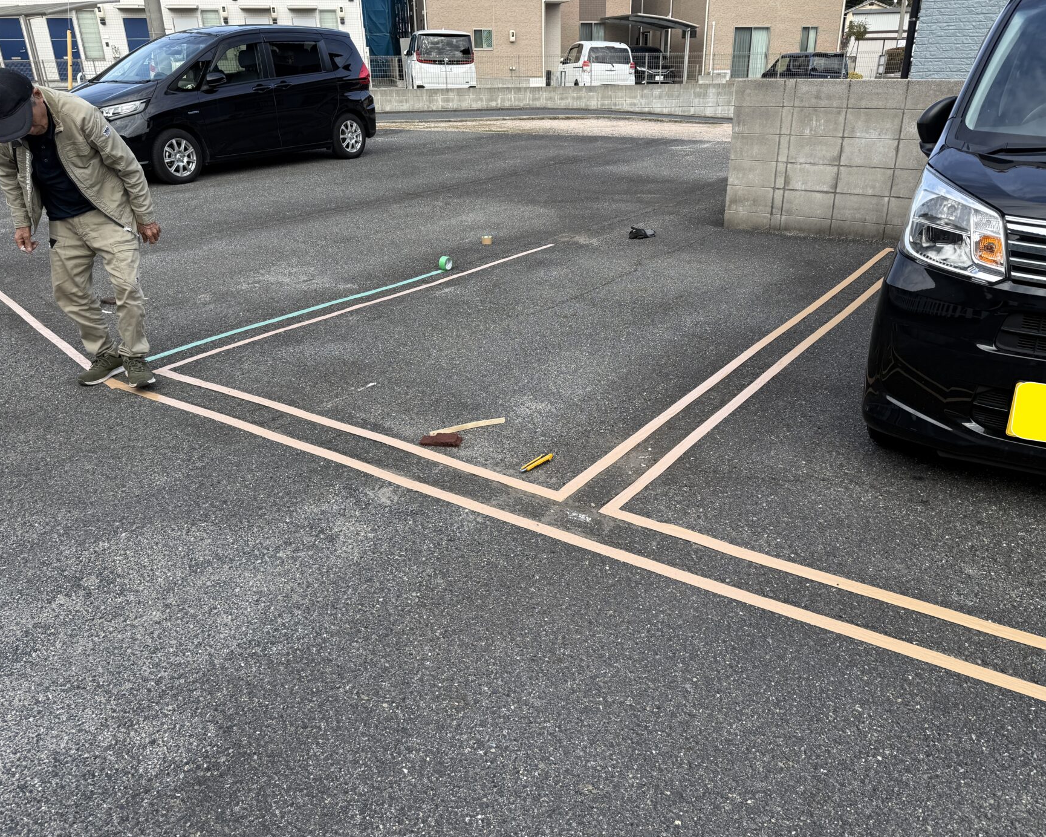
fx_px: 805
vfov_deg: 54.9
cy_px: 432
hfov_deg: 66.0
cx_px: 529
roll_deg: -0.2
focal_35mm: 26
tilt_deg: -21.1
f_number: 1.78
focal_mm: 6.76
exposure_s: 1/1437
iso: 80
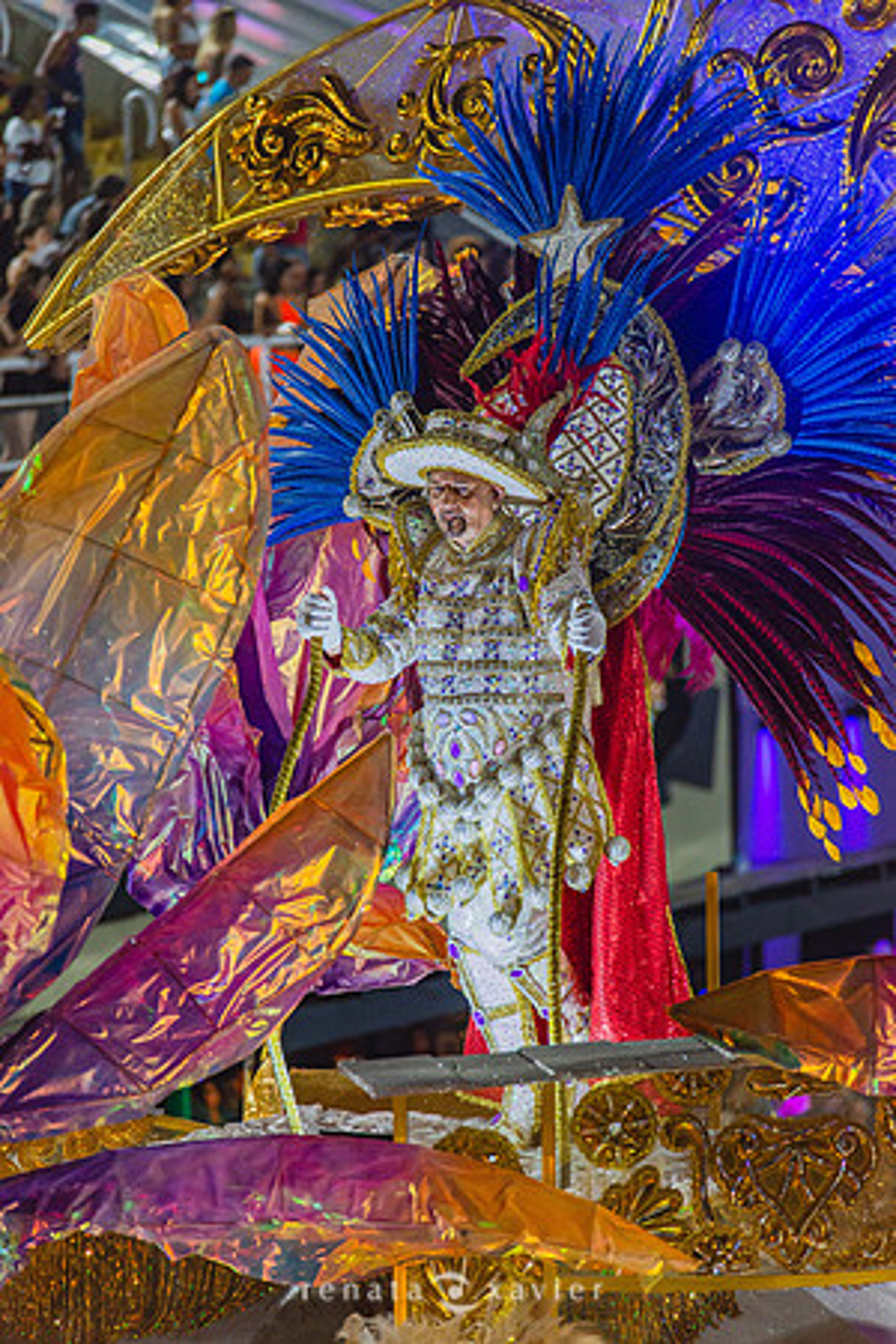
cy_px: 672
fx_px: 10079
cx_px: 448
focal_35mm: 270
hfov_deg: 5.1
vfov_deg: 7.6
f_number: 5.6
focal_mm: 270
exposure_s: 1/320
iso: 1600
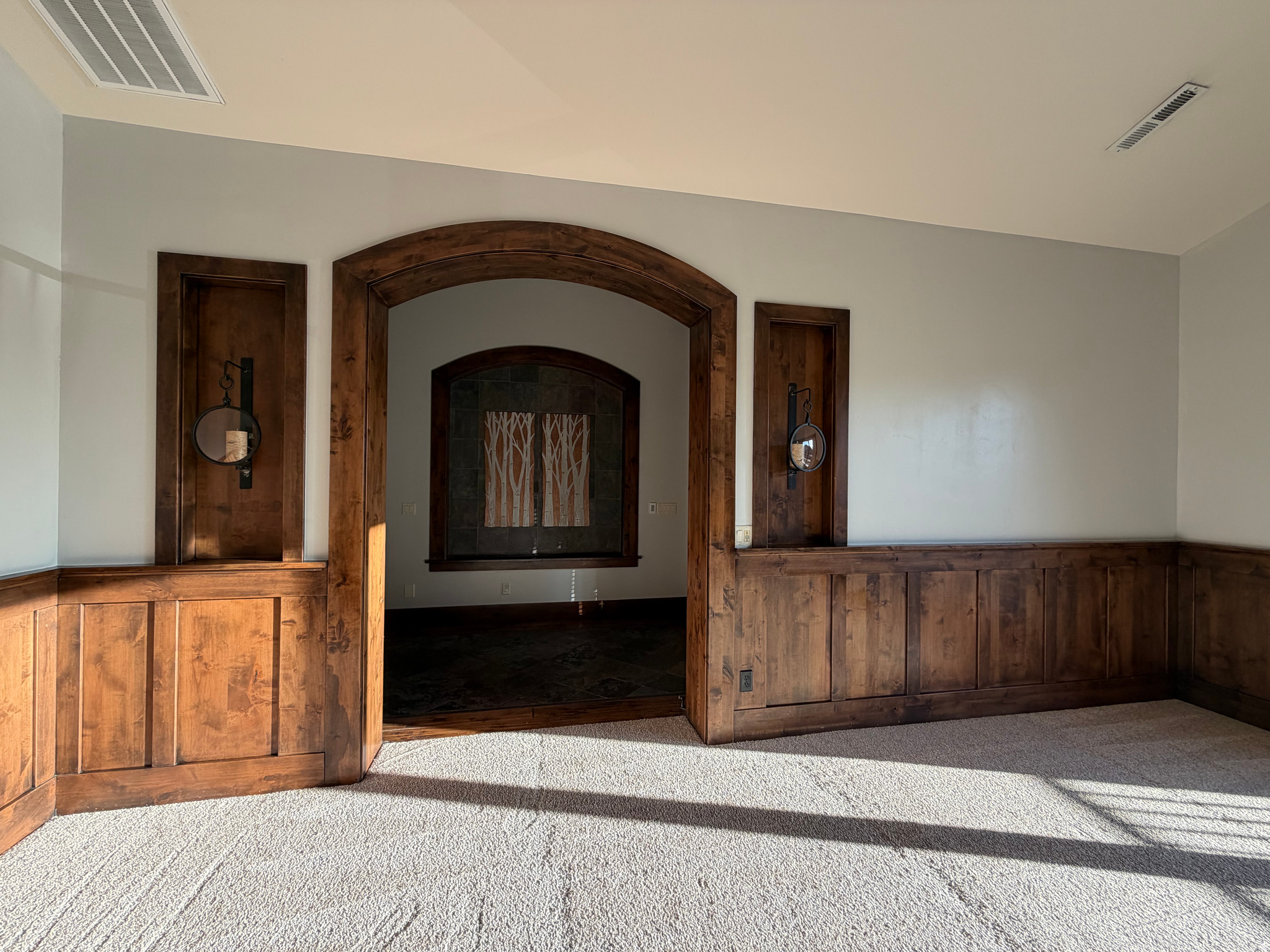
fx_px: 514
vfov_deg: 85.7
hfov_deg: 102.1
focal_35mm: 14
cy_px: 476
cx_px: 635
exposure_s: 1/121
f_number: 2.2
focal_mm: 2.22
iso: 80
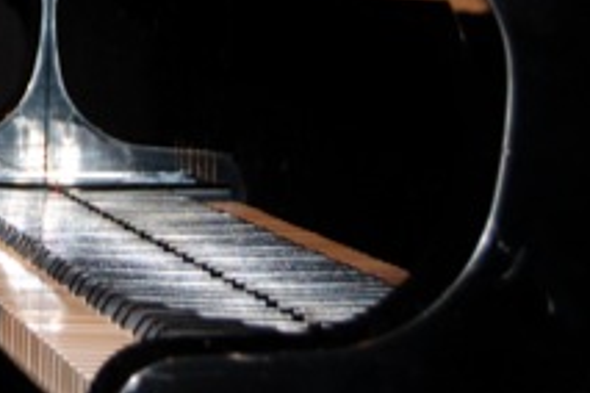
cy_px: -123
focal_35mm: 189
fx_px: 3097
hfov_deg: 10.6
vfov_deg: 7.2
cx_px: -197
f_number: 5.3
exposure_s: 1/60
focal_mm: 42
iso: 400
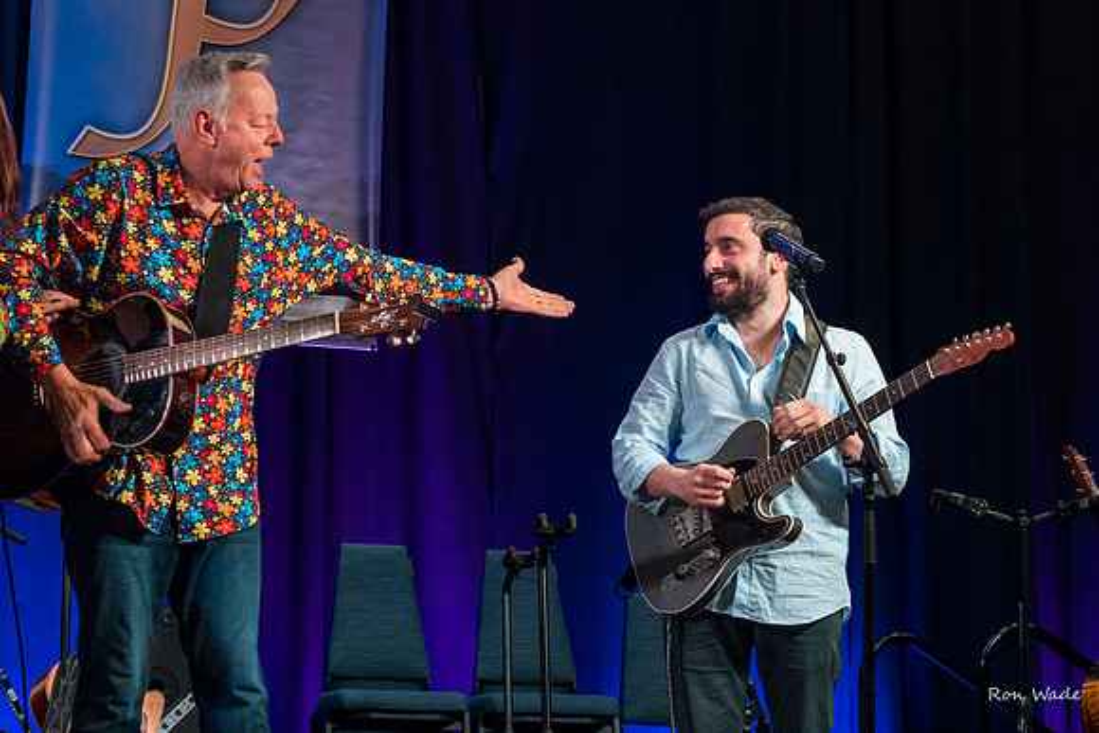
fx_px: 3063
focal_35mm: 100
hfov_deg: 20.2
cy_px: 320
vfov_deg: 13.7
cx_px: 312
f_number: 7.1
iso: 6400
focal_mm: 70
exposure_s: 1/200
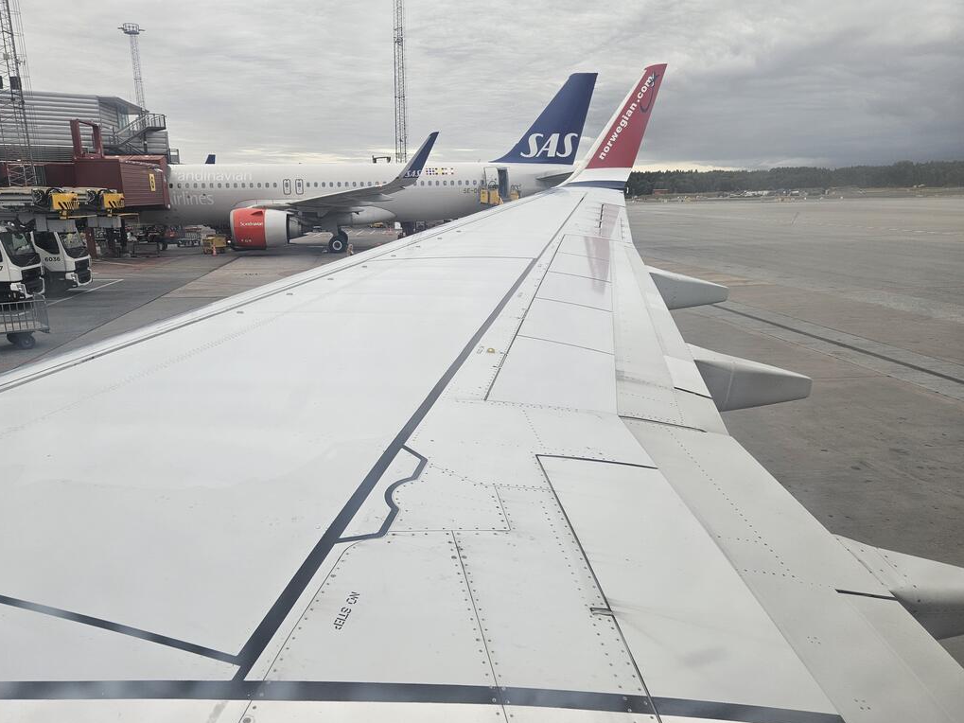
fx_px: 724
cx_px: 428
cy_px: 394
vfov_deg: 53.0
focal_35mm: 26
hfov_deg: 67.1
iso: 25
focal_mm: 5.4
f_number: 1.8
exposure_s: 1/267
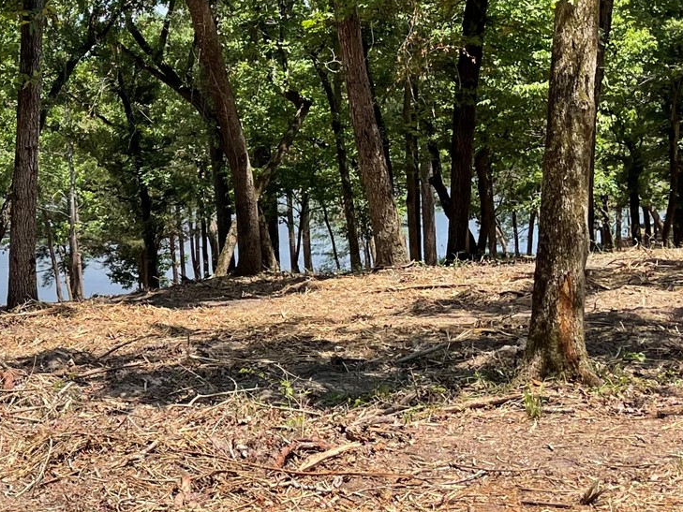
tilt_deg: -2.5
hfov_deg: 24.0
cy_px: 141
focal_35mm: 73
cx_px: -163
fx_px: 1441
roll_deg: +3.2
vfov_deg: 20.1
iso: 32
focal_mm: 4.2
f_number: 1.6
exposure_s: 1/1984
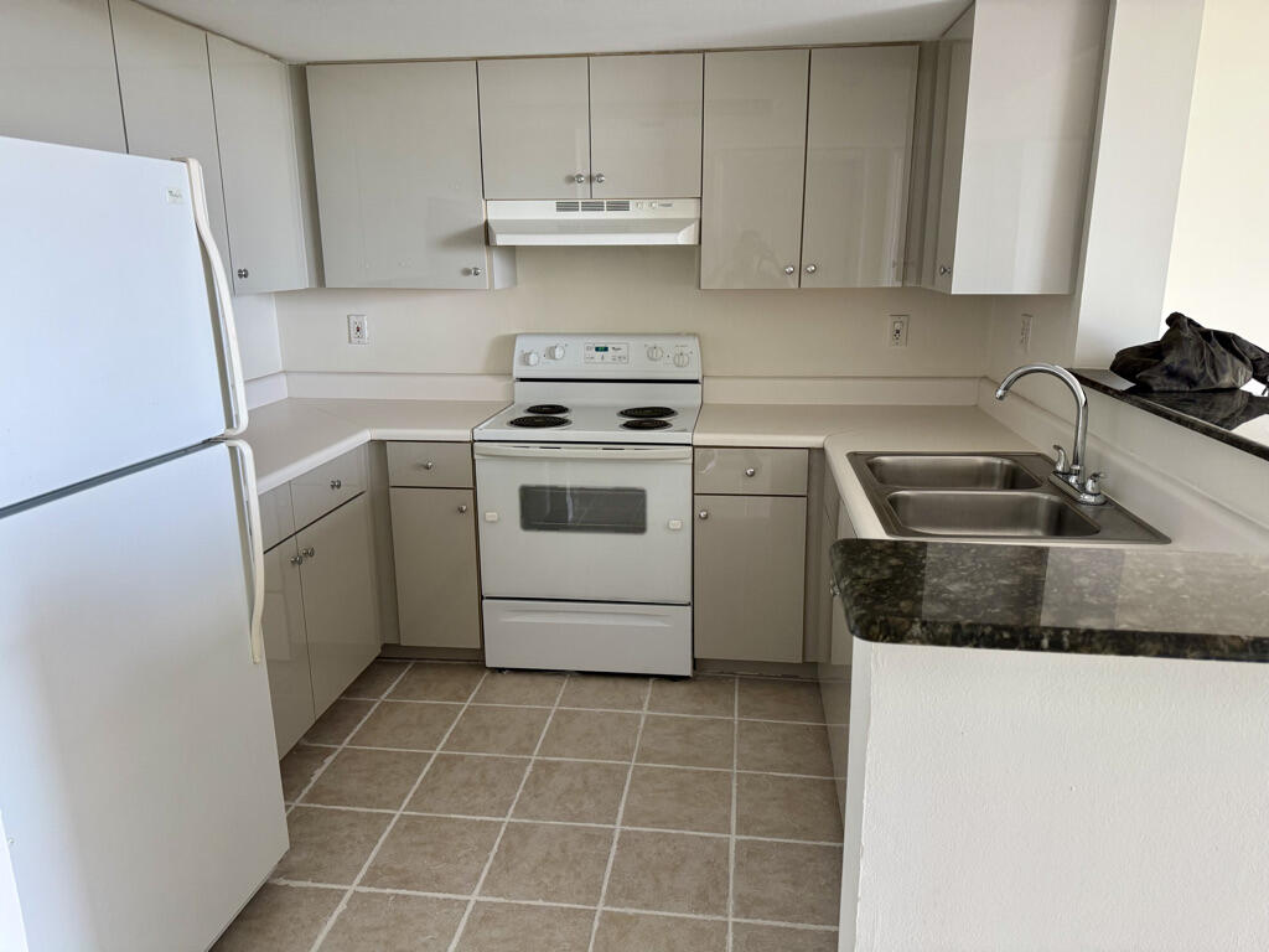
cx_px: 634
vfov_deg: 56.8
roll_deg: +0.6
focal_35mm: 24
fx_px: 880
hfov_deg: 71.6
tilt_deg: -14.3
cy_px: 476
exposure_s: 1/95
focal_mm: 6.76
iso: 200
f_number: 1.78
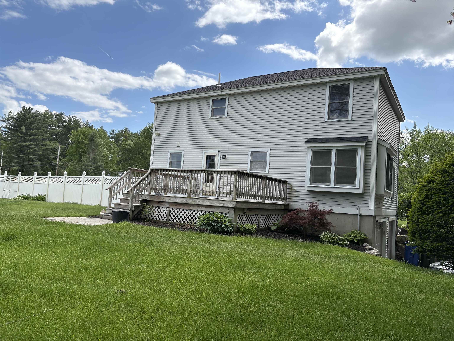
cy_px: 170
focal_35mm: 26
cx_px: 227
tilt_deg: +4.6
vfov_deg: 53.1
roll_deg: -2.9
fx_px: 341
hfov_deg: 67.3
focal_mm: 5.96
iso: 64
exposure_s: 1/2985
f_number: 1.6
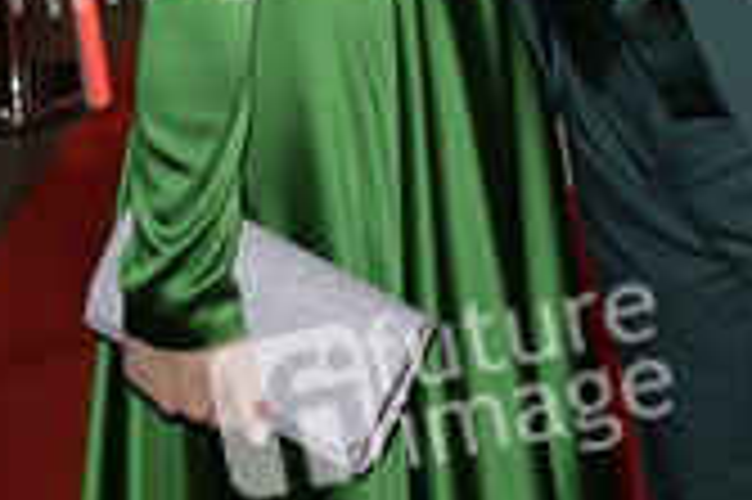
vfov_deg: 14.9
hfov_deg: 23.9
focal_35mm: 84
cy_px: -284
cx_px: 572
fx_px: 1753
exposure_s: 1/125
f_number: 5.6
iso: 1000
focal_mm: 35
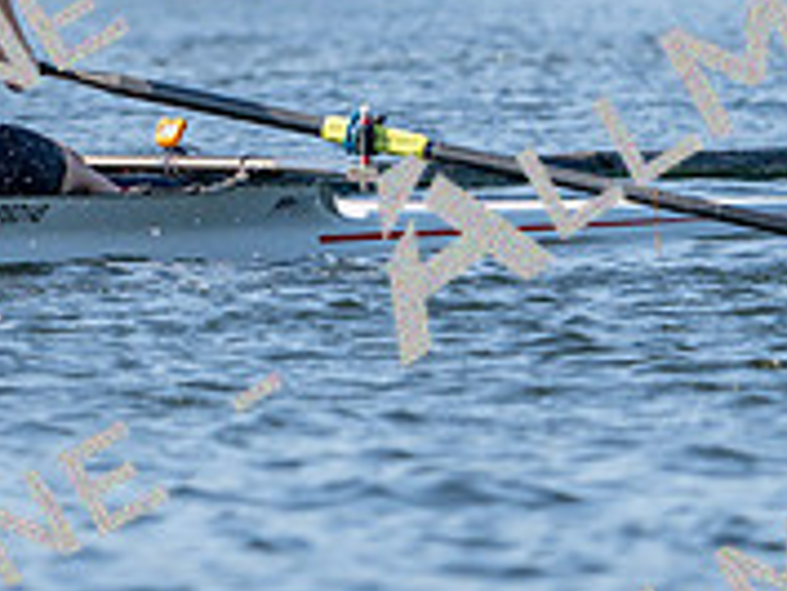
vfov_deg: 1.7
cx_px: -4
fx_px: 19747
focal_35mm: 868
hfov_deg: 2.3
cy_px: -56
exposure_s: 1/1600
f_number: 5.6
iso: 400
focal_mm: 275
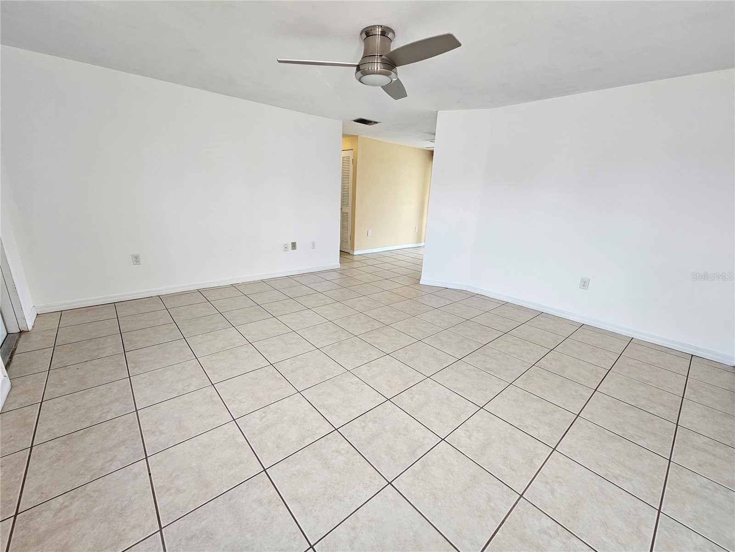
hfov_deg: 106.2
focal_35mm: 13
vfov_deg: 89.9
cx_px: 368
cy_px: 276
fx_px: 276
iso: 125
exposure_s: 1/77.4
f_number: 2.2
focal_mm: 2.2
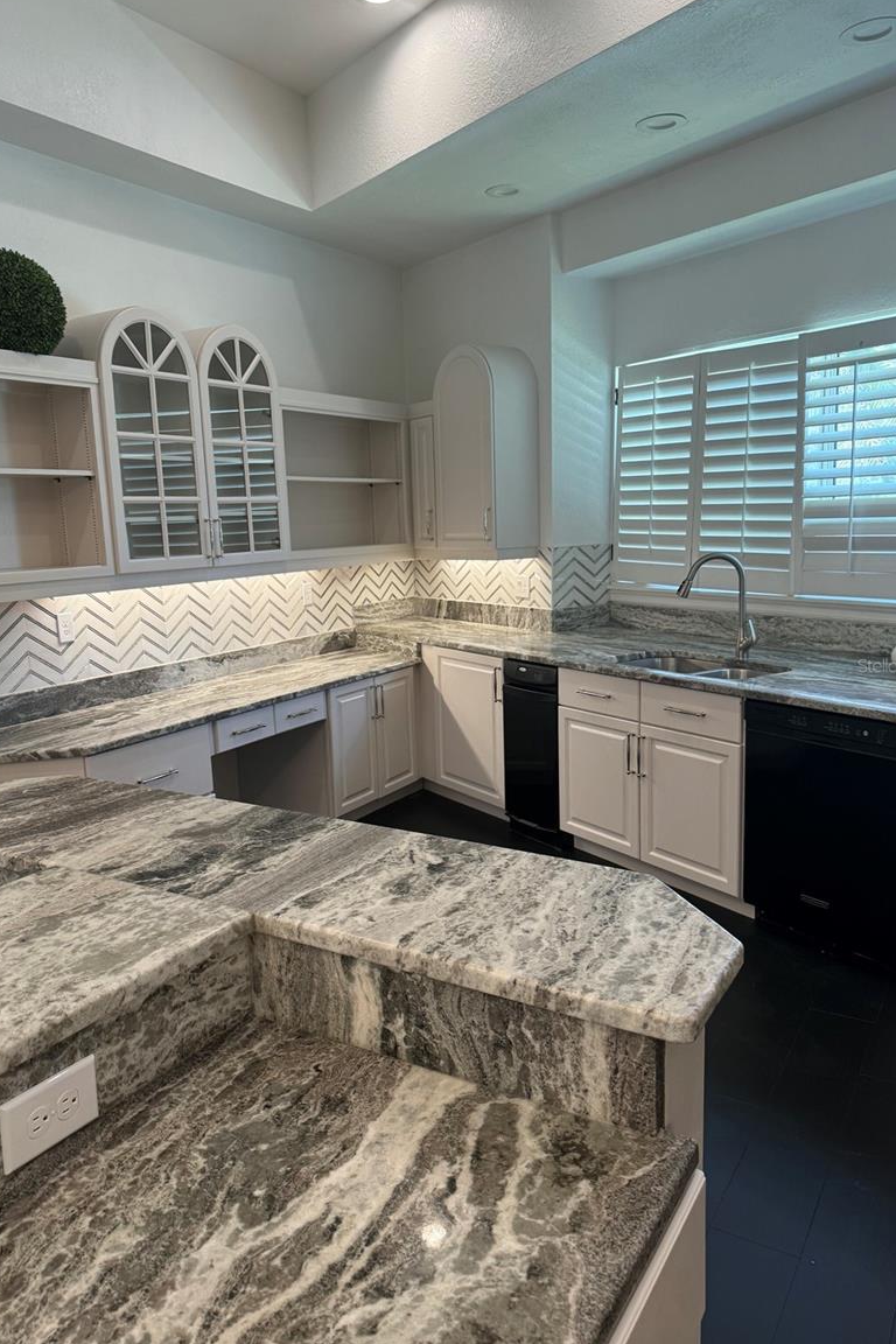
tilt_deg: -10.3
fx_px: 971
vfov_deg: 69.4
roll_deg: +3.1
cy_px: 665
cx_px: 415
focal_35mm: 26
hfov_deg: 49.5
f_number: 1.78
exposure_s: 1/120
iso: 125
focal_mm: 6.76
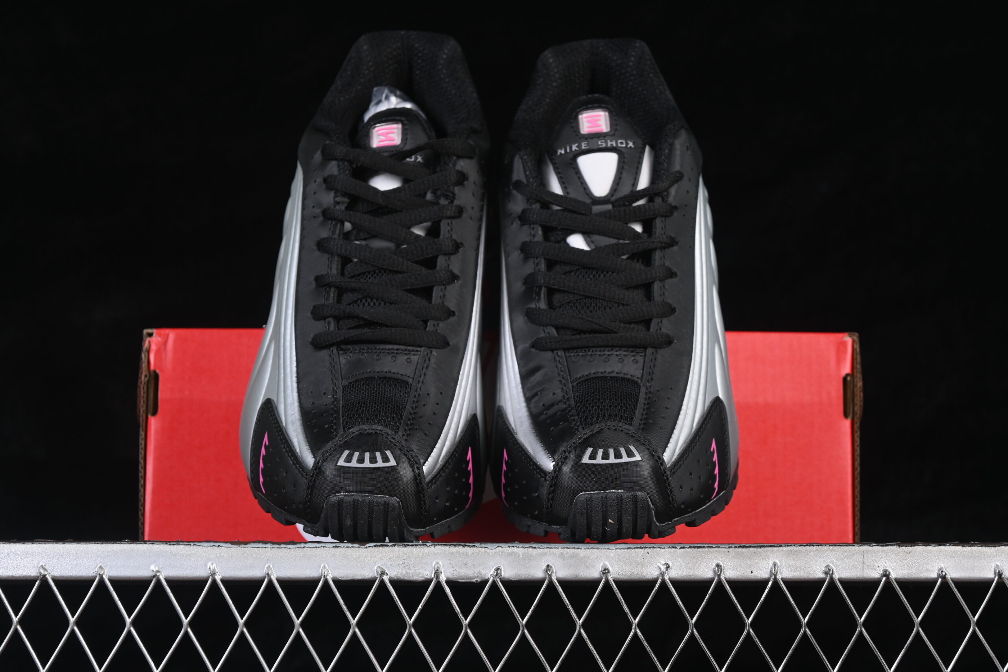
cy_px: 336
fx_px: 2100
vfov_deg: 18.2
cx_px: 504
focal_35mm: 75
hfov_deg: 27.0
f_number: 6.3
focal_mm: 50
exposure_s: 1/60
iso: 160
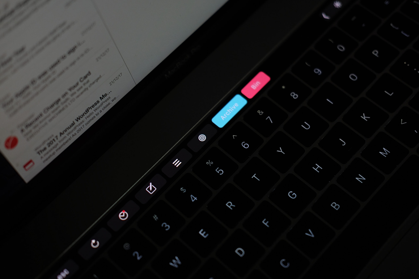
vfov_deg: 25.5
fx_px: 617
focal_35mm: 53
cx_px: 210
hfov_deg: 37.5
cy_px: 140
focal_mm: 35
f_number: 2
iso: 200
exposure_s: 1/40
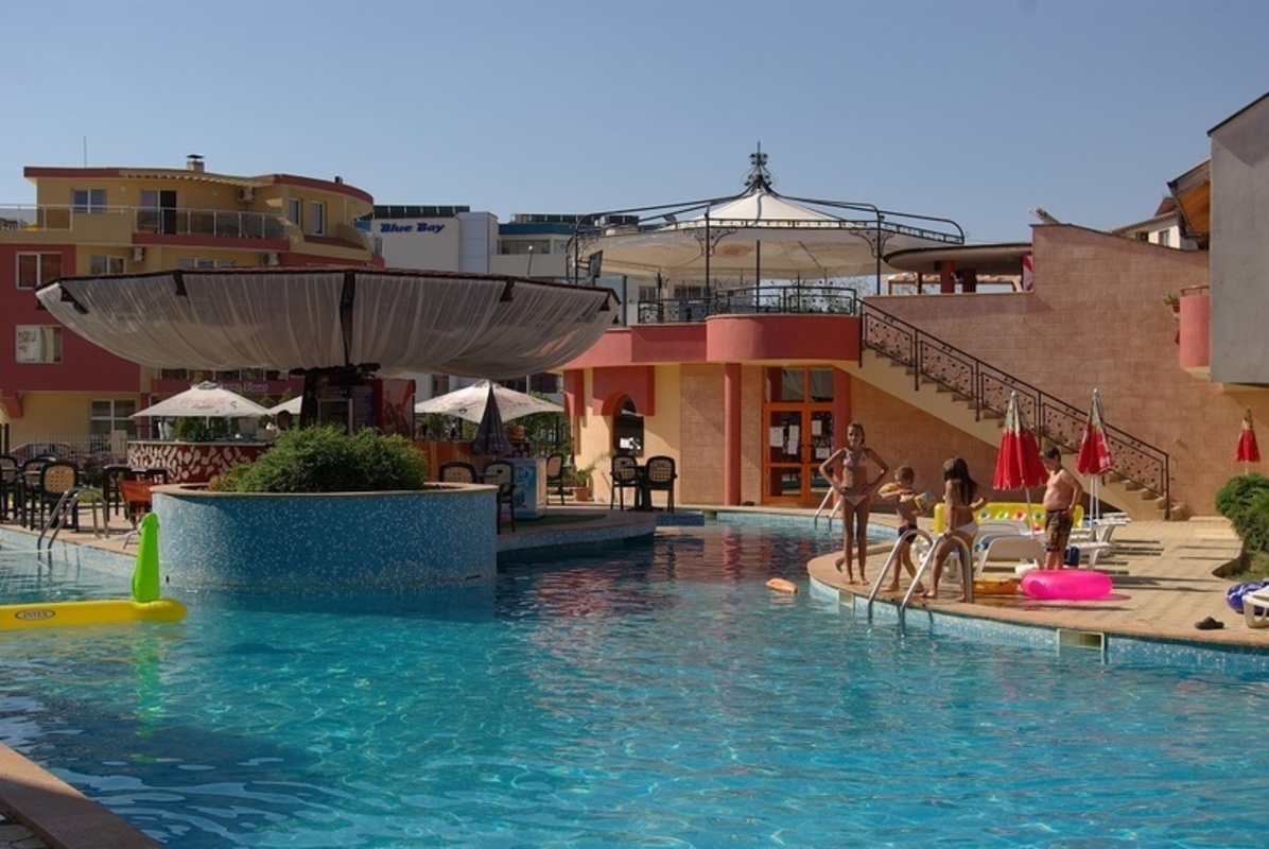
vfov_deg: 29.0
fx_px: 1641
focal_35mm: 46
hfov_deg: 42.3
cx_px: 634
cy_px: 424
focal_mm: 31
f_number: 6.3
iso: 100
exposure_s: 1/500
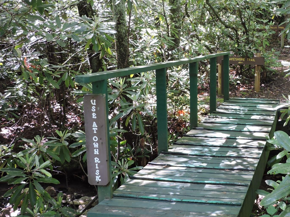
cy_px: 87
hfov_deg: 31.7
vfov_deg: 24.4
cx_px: 210
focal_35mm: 60
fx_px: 503
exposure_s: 1/50
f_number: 3.3
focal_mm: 7.1
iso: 220
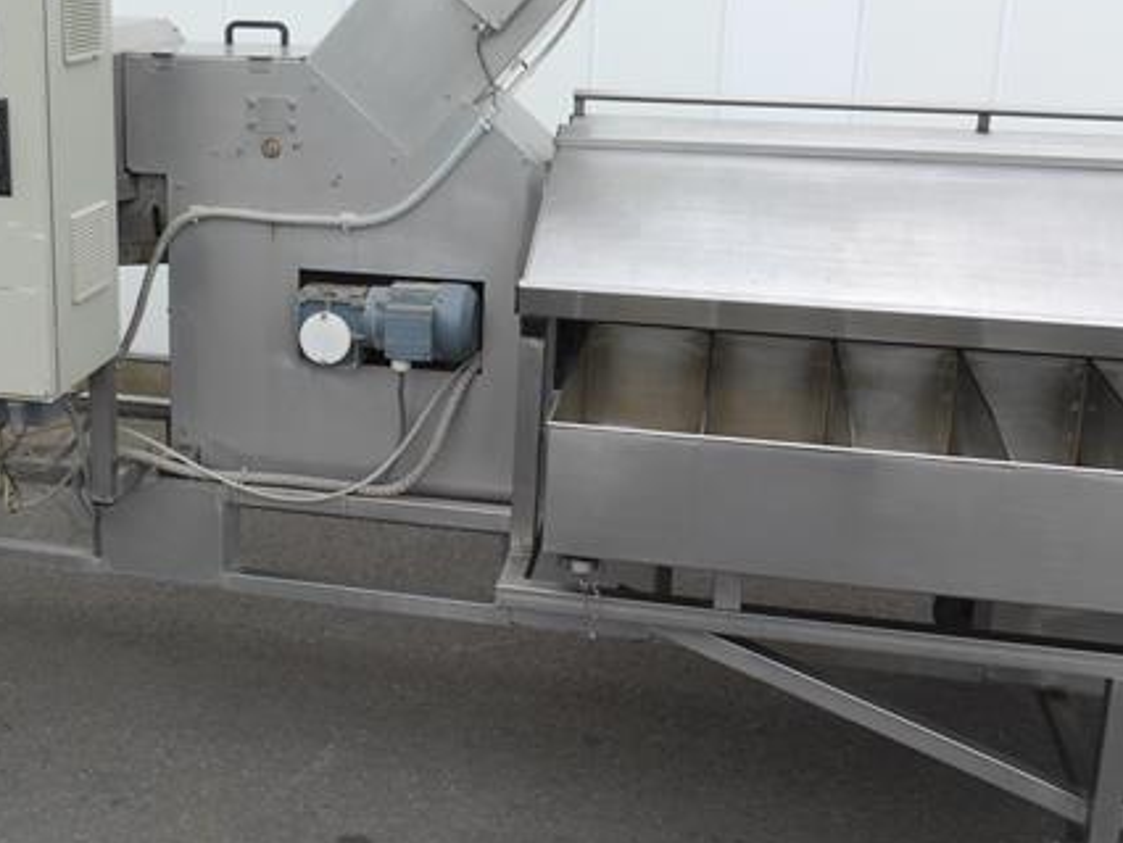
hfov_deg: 38.9
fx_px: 1558
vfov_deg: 30.1
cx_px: 323
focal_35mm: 48
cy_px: 306
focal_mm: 16
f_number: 5.6
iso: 160
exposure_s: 1/200
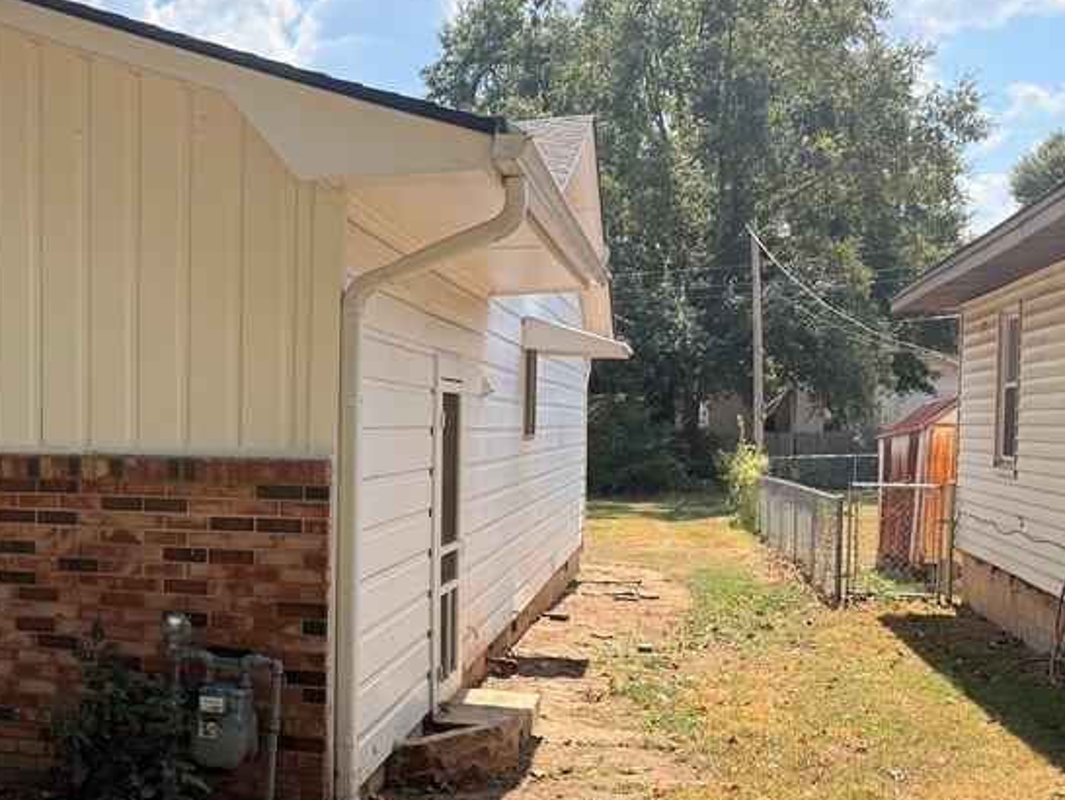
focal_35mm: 45
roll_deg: -0.4
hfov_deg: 39.2
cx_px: 113
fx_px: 1385
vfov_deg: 32.1
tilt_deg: -0.9
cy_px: 486
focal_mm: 6.76
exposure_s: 1/2445
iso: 100
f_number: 1.78
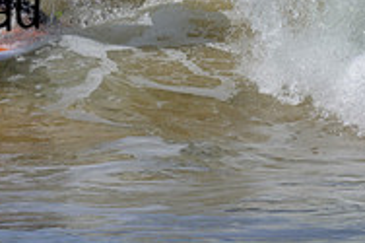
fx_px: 34401
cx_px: -233
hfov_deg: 0.6
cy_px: -69
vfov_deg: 0.4
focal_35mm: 3396
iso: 250
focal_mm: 800
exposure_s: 1/2000
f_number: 6.3
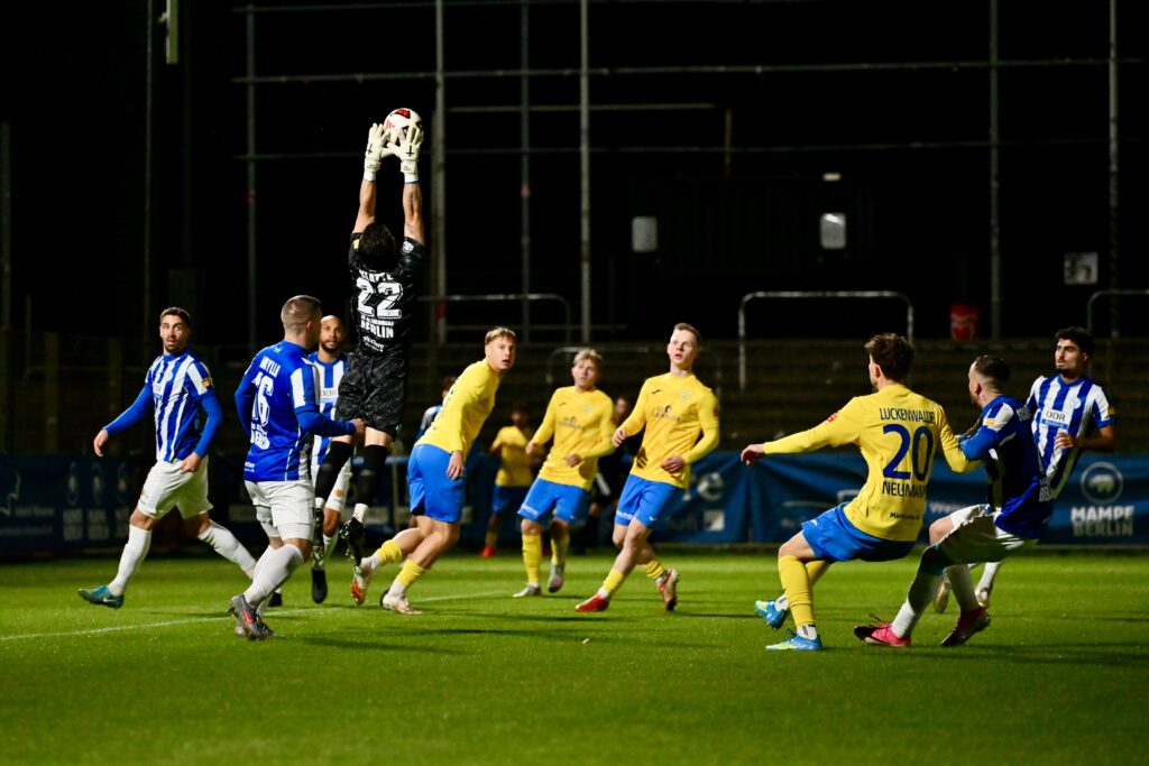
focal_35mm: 145
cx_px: 574
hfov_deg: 14.2
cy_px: 383
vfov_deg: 9.5
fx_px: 4628
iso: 3200
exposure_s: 1/1600
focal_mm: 145
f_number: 2.8
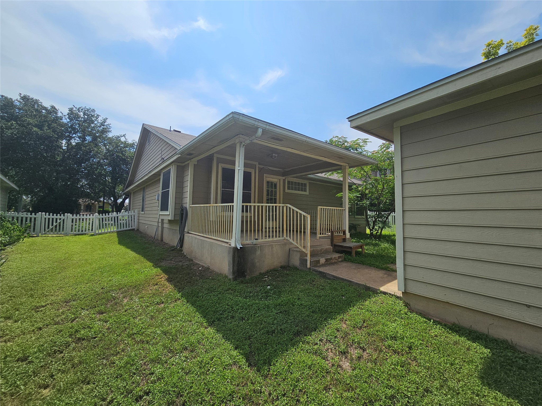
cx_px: 271
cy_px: 203
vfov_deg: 89.9
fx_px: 204
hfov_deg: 106.2
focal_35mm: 13
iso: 50
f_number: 2.2
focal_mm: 2.2
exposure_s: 1/3427
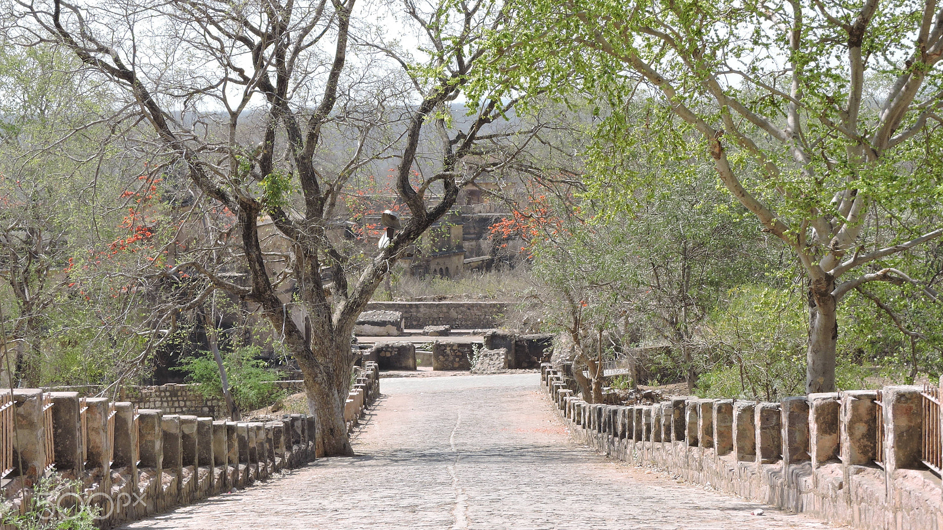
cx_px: 473
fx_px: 2875
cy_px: 229
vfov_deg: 10.5
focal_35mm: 115
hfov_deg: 18.6
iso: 100
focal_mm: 18.8
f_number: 5.3
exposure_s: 1/250
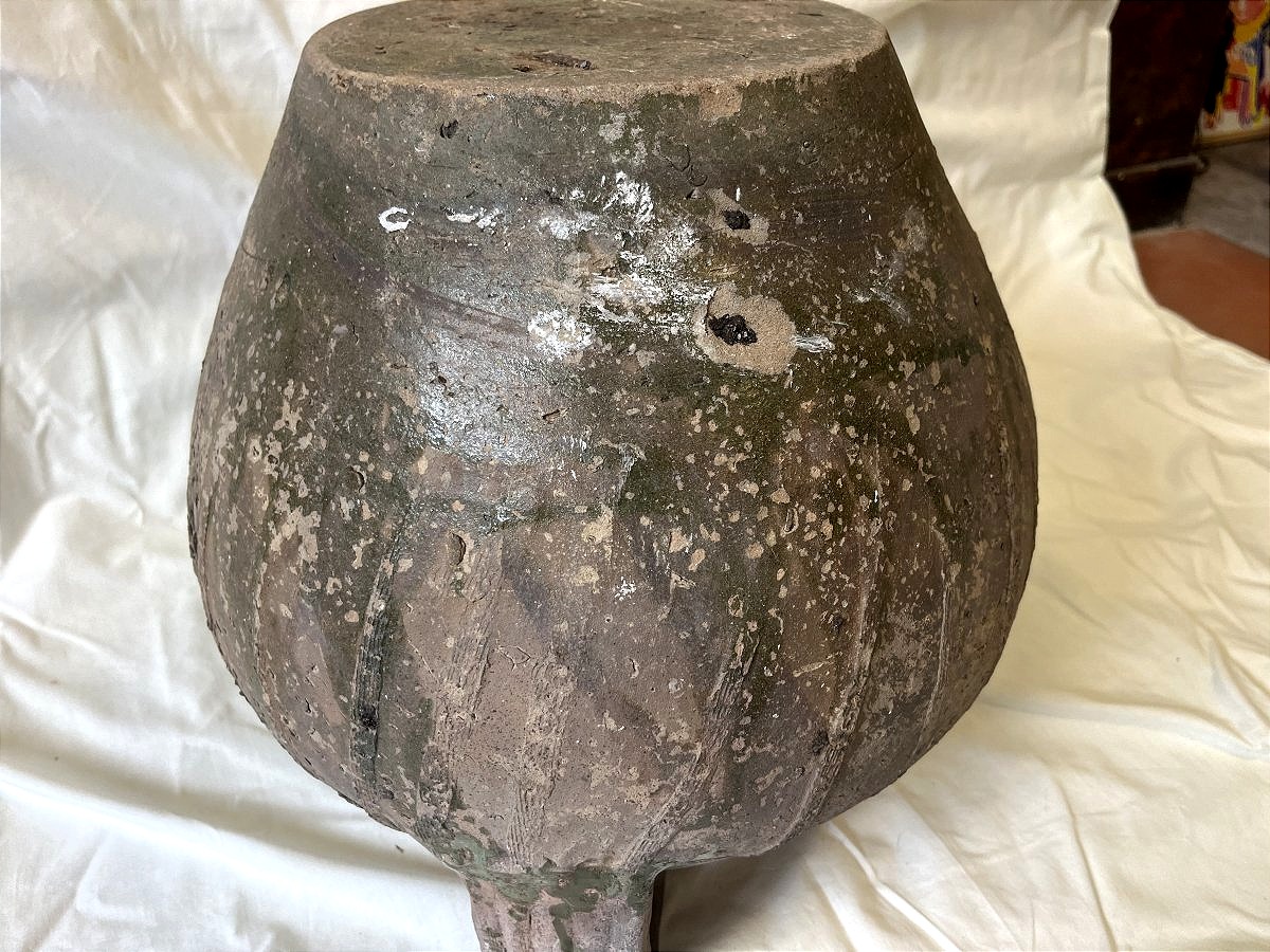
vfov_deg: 53.1
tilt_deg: -35.2
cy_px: 476
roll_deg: +1.5
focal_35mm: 26
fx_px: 954
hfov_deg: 67.3
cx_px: 635
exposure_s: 1/100
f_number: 1.6
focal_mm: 5.1
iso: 100
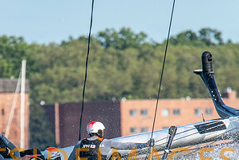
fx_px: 9790
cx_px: 56
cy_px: 184
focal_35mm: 1474
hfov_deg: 1.4
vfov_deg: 0.9
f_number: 5.6
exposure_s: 1/2000
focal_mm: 420
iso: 500
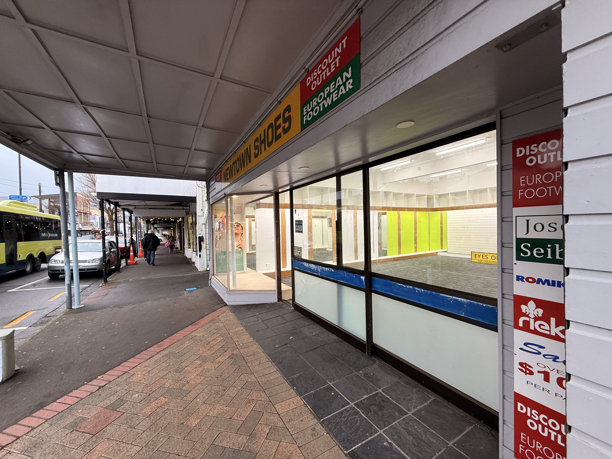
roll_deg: +1.3
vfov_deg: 85.7
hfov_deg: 102.1
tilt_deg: +1.2
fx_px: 248
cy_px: 230
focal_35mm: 14
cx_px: 306
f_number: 2.2
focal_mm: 2.22
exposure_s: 1/100
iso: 80
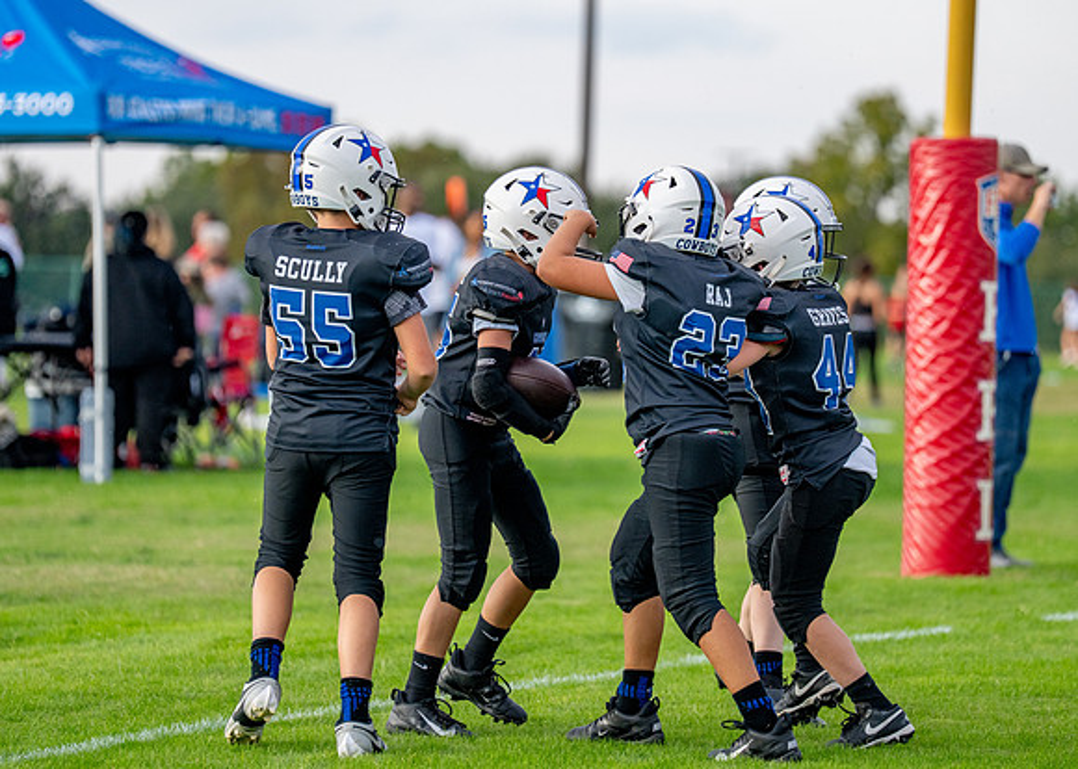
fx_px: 6780
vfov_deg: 6.5
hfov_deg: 9.1
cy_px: 319
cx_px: 538
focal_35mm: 221
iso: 800
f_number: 2.8
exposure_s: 1/2500
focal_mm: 175
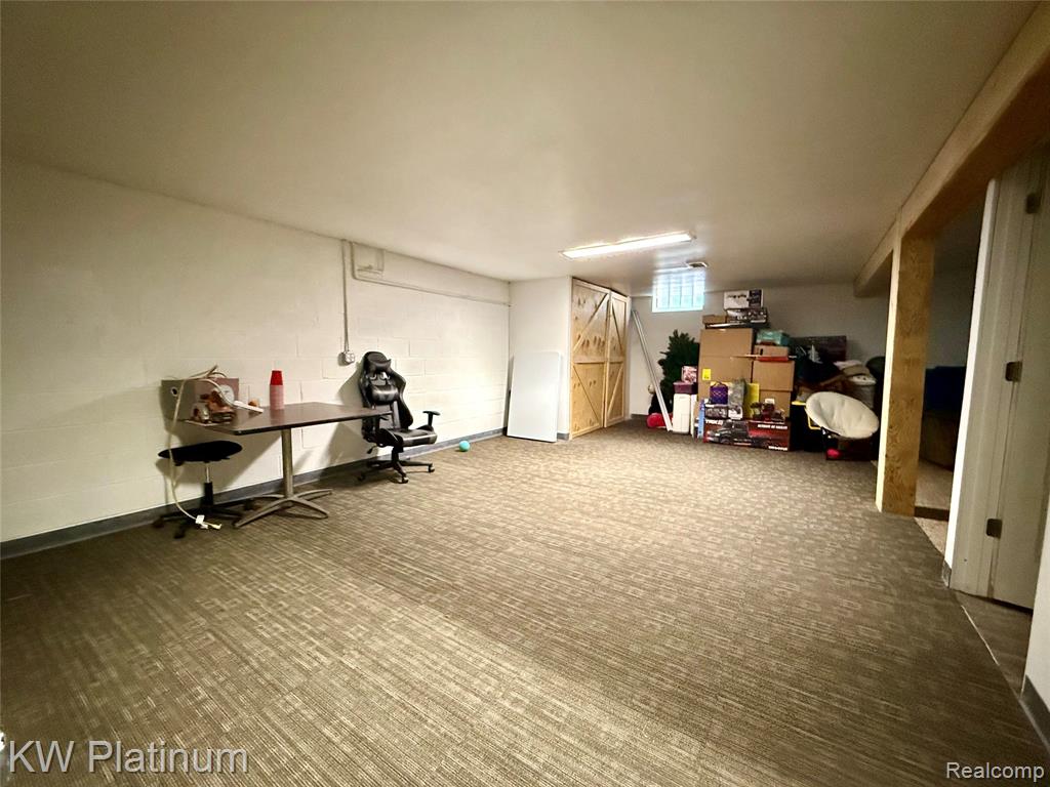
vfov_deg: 85.7
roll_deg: -1.0
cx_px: 525
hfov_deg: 102.1
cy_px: 394
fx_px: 425
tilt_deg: -4.0
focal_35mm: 14
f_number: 2.2
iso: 1250
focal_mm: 2.22
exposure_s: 1/60
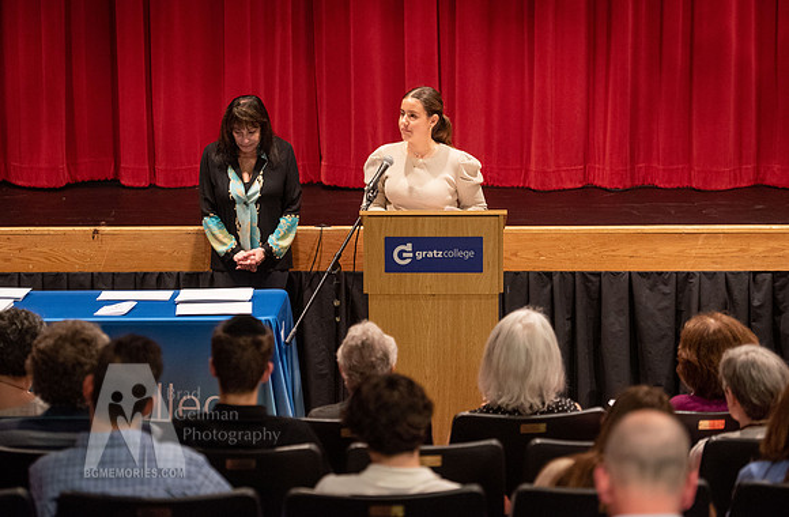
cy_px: 242
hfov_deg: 17.6
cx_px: 418
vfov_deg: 11.6
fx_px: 2552
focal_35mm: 117
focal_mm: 105
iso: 2500
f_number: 2.8
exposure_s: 1/80
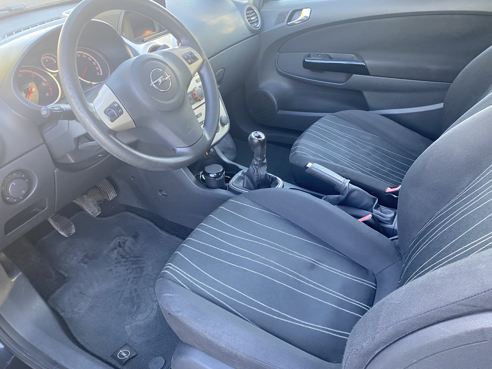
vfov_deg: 53.1
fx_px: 370
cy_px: 184
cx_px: 246
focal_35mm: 26
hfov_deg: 67.3
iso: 125
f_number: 1.8
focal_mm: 4.25
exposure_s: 1/69
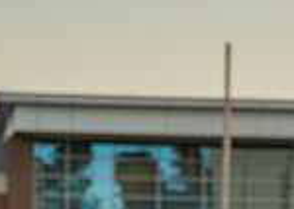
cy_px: 472
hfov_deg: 5.9
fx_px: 2863
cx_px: 236
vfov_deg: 4.1
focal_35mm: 343
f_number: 2.8
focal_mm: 70
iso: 800
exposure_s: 1/1000
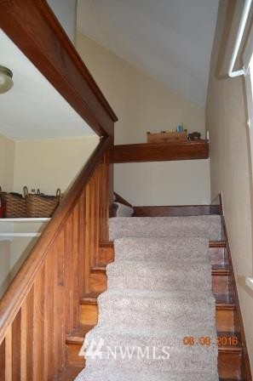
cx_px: 126
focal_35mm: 27
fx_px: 286
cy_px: 190
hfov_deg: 47.8
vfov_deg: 67.5
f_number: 3.5
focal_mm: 18
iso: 720
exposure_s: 1/60
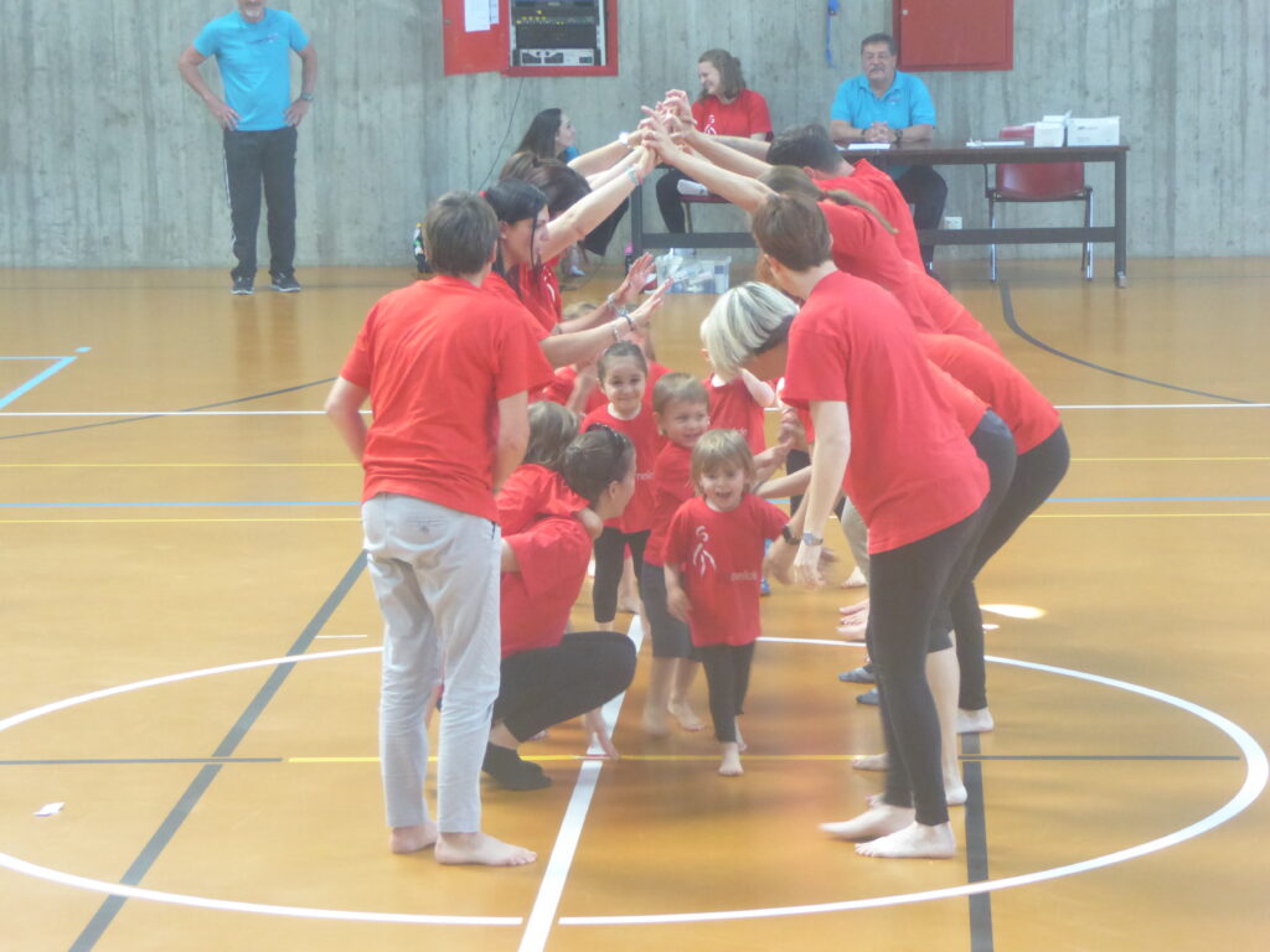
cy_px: 476
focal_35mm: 124
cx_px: 635
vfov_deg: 12.0
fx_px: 4549
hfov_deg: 15.9
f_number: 5.2
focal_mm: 22.3
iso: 800
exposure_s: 1/30
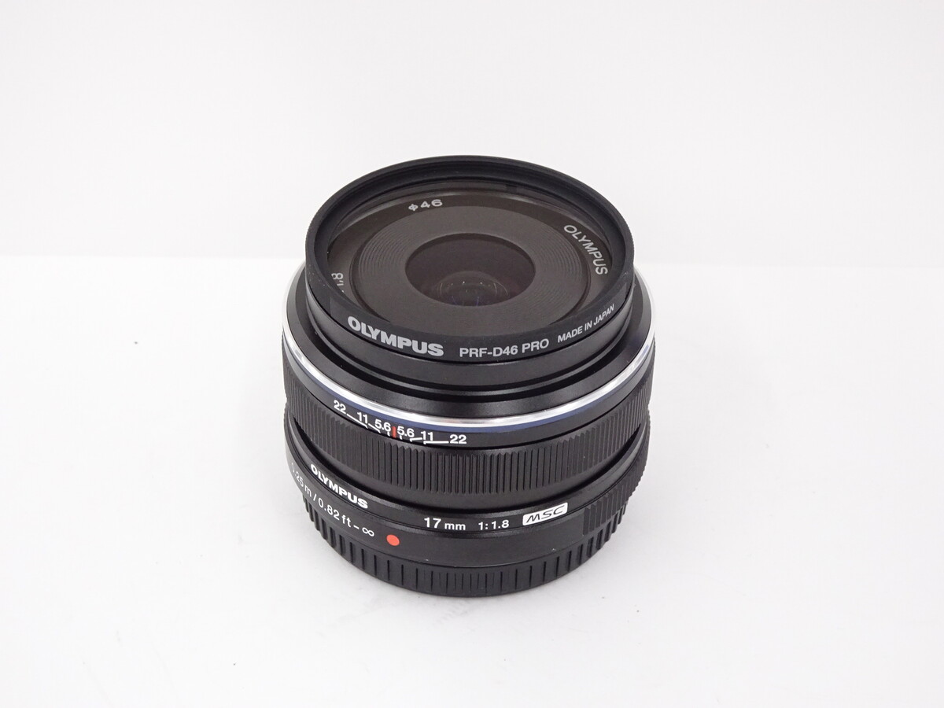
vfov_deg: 22.9
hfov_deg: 30.3
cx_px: 472
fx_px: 1745
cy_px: 354
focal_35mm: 64
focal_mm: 10.95
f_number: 4.5
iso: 500
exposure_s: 1/80
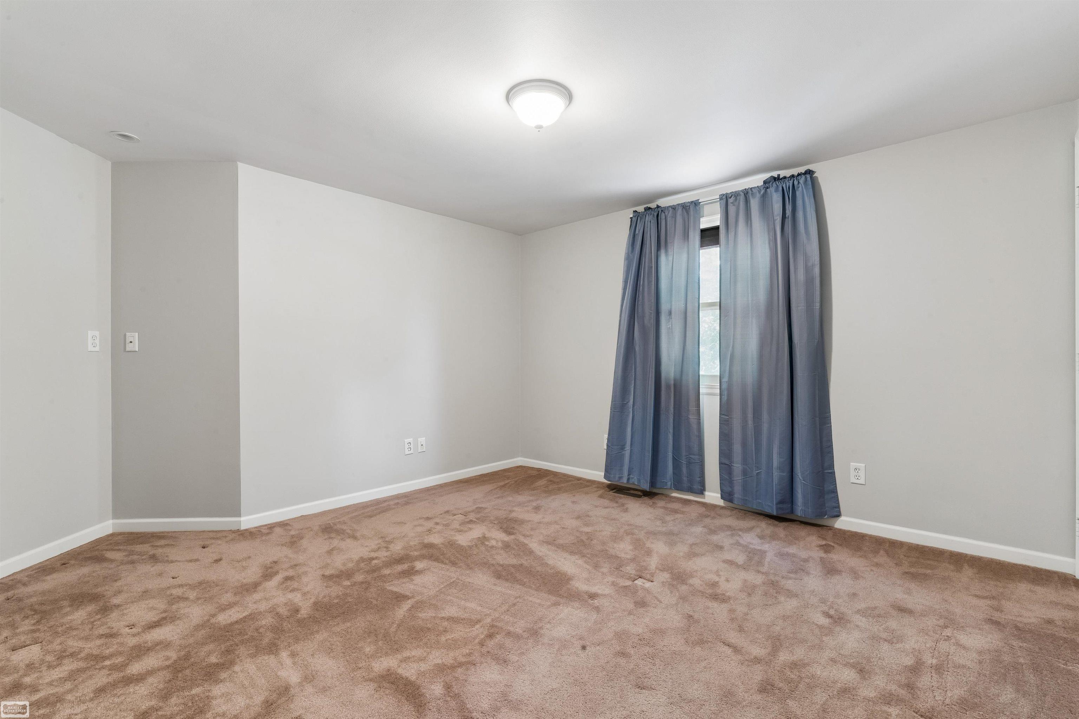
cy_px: 360
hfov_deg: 96.7
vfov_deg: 73.7
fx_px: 480
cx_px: 540
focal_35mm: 16
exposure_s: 1.6
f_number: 16
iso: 400
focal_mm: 16
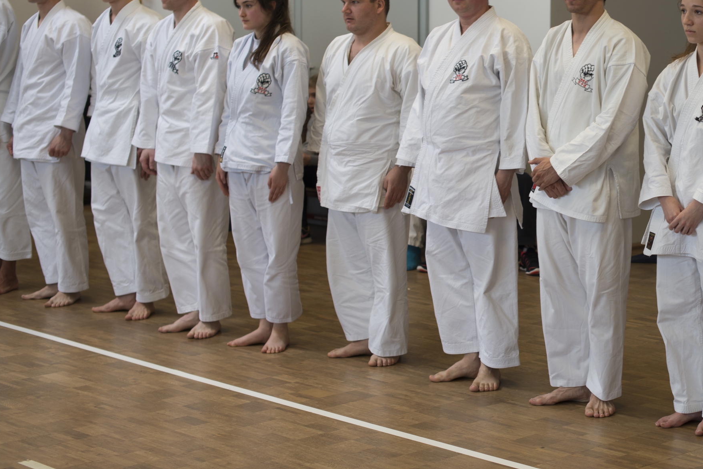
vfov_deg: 16.1
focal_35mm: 85
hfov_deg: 23.5
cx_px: 579
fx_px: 1660
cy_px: 190
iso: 100
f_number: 3.2
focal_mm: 50
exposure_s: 1/50
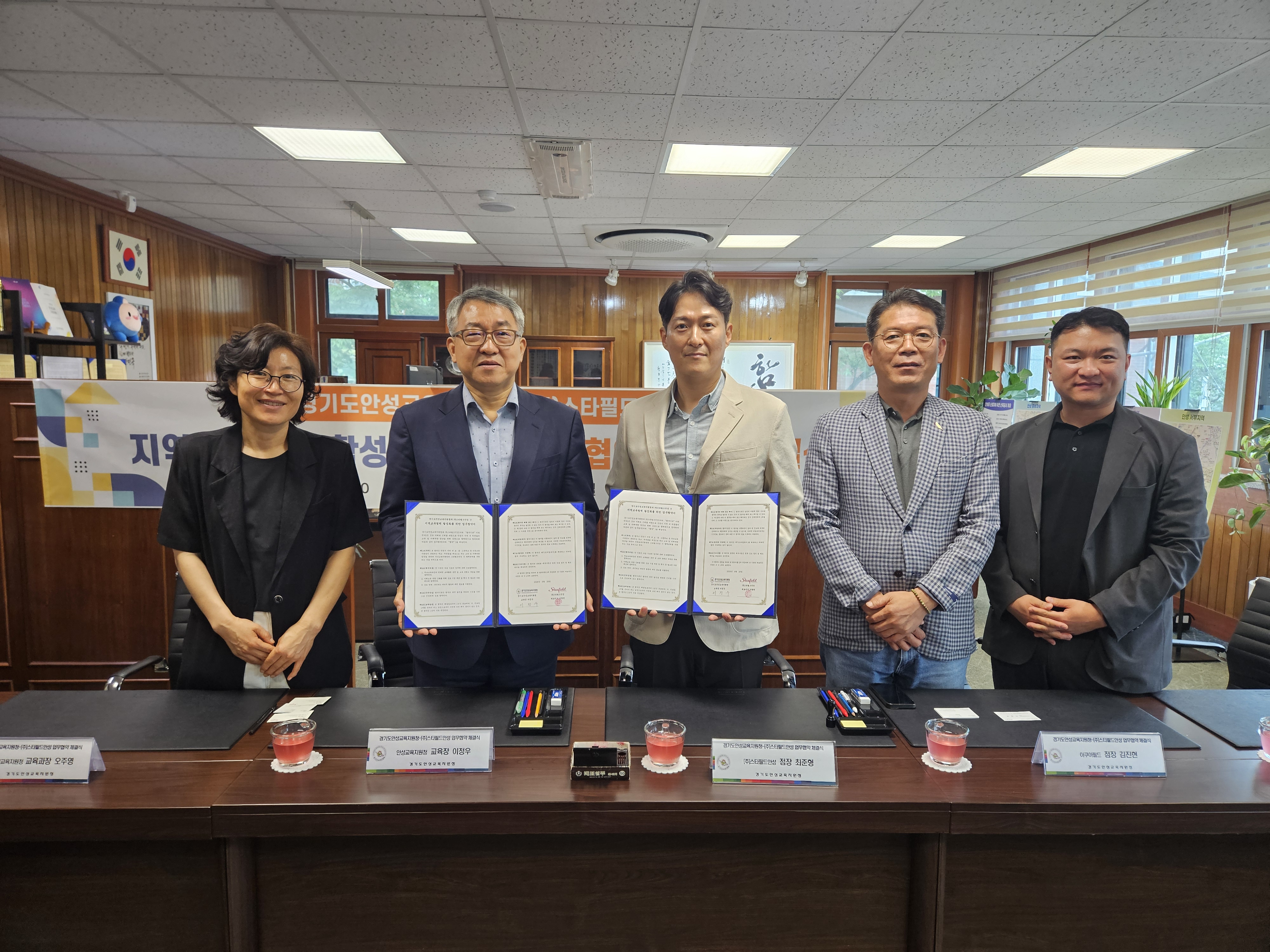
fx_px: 844
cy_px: 476
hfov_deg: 73.9
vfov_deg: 58.9
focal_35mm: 23
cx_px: 635
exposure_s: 1/120
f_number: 1.8
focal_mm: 5.4
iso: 160
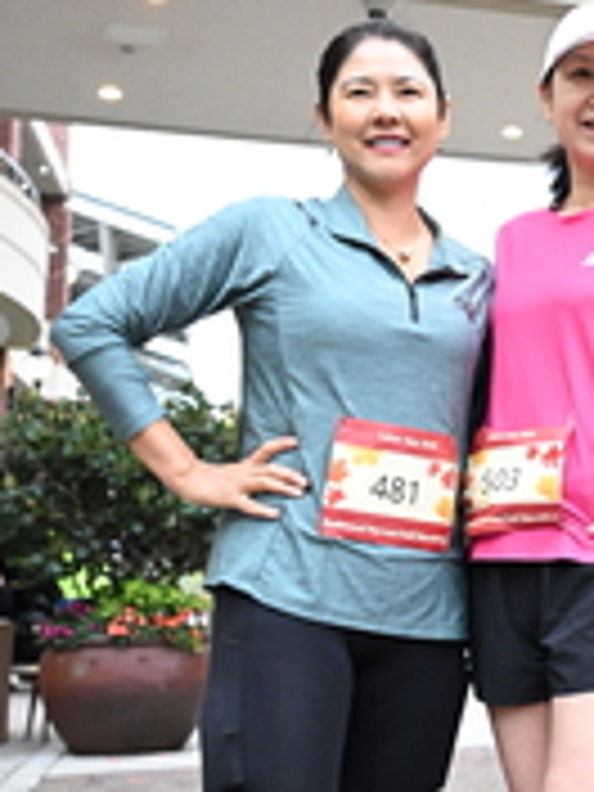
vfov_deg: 27.0
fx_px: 1647
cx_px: 691
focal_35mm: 72
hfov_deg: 19.4
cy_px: 382
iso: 3200
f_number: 4
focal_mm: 24
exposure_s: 1/400
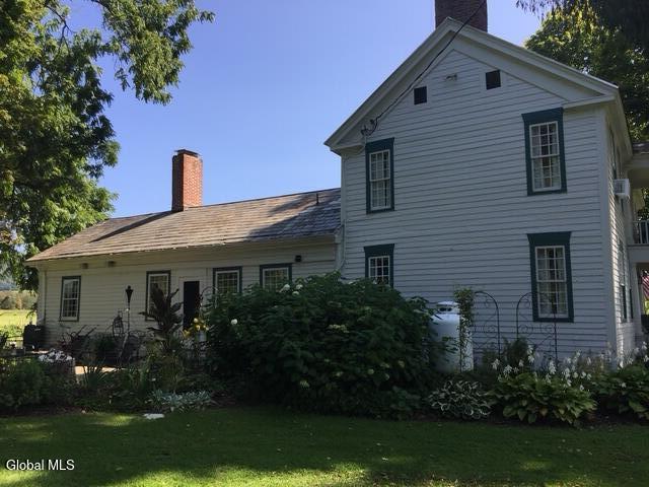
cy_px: 244
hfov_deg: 61.7
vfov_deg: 48.2
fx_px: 544
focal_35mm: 29
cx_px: 324
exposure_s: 1/964
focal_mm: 4.15
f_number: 2.2
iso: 32
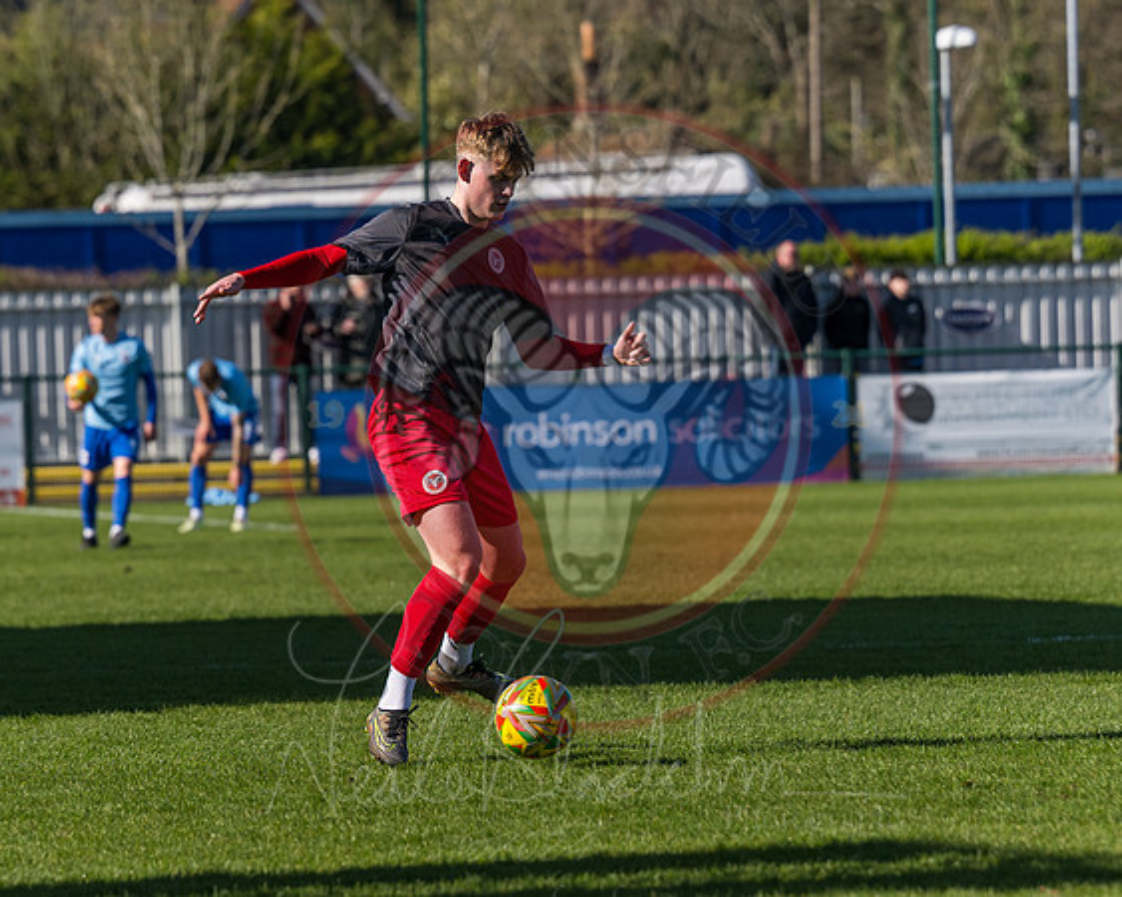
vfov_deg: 5.3
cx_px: 456
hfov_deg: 6.7
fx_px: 9610
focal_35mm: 289
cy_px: 443
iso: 200
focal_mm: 145
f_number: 4
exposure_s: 1/2000
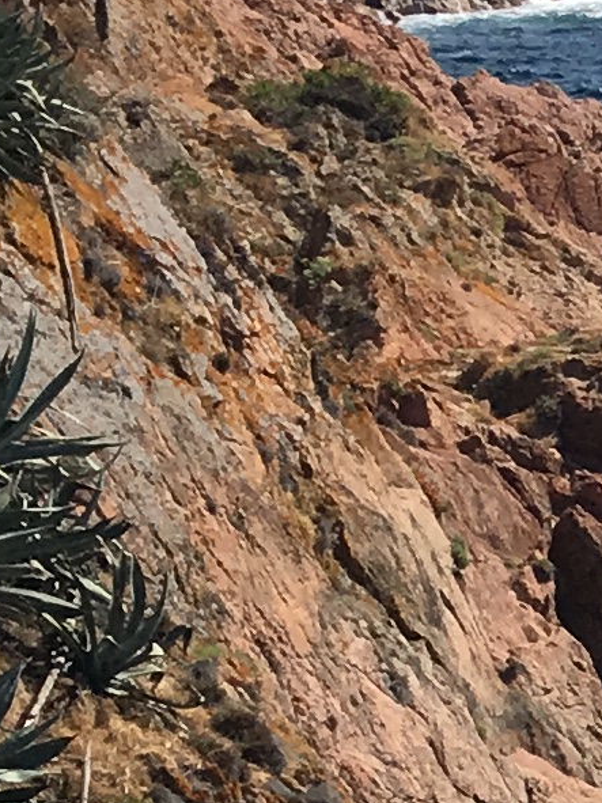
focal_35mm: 198
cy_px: 1156
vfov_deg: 9.7
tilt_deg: -19.8
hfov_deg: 6.6
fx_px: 4593
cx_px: 1996
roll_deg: -1.9
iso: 25
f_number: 2.2
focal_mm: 4.15
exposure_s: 1/1972
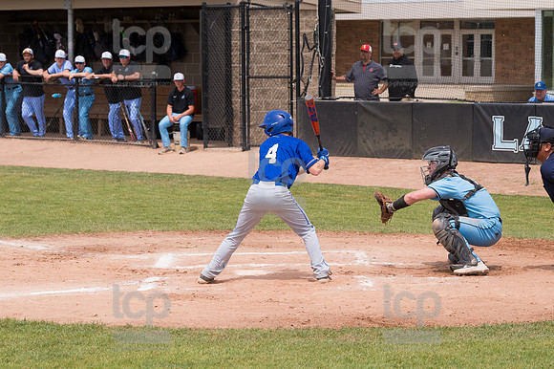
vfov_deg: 9.7
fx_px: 2184
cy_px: 184
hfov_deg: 14.5
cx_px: 277
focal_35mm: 142
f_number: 5.6
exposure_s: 1/1600
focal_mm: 95
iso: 320
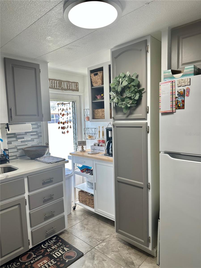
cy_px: 134
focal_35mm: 24
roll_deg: +0.6
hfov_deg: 56.8
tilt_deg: -5.1
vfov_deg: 71.6
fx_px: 186
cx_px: 100
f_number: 1.78
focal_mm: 6.86
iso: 64
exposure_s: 1/149
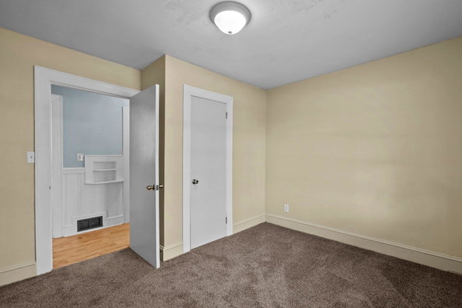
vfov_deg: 70.5
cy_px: 157
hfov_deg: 92.9
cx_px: 255
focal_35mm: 17
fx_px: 218
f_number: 8
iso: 100
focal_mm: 14
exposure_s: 1.6
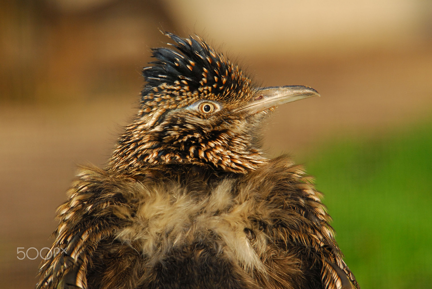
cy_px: 144
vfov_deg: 3.4
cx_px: 216
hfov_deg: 5.1
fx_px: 4866
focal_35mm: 405
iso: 400
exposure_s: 1/250
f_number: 6.3
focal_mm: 270
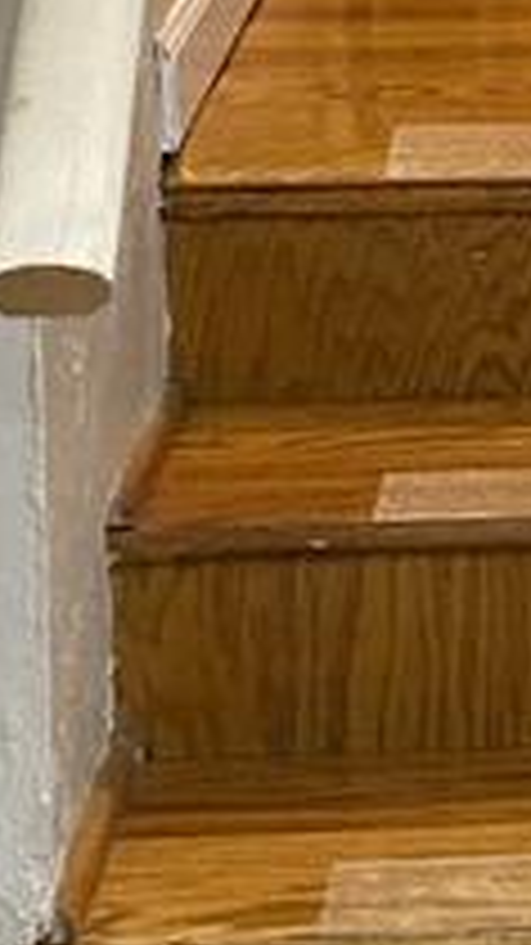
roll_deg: -1.7
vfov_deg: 14.5
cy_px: -27
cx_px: 940
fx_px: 3657
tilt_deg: -5.2
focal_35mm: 146
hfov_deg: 8.0
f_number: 1.8
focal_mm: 4.25
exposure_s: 1/60
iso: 400
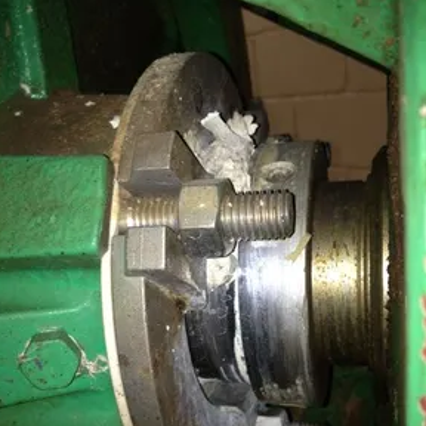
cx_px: 206
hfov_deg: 39.2
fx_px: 599
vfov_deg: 38.8
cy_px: 278
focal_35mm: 43
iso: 50
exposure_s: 1/33
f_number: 2.4
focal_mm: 4.28
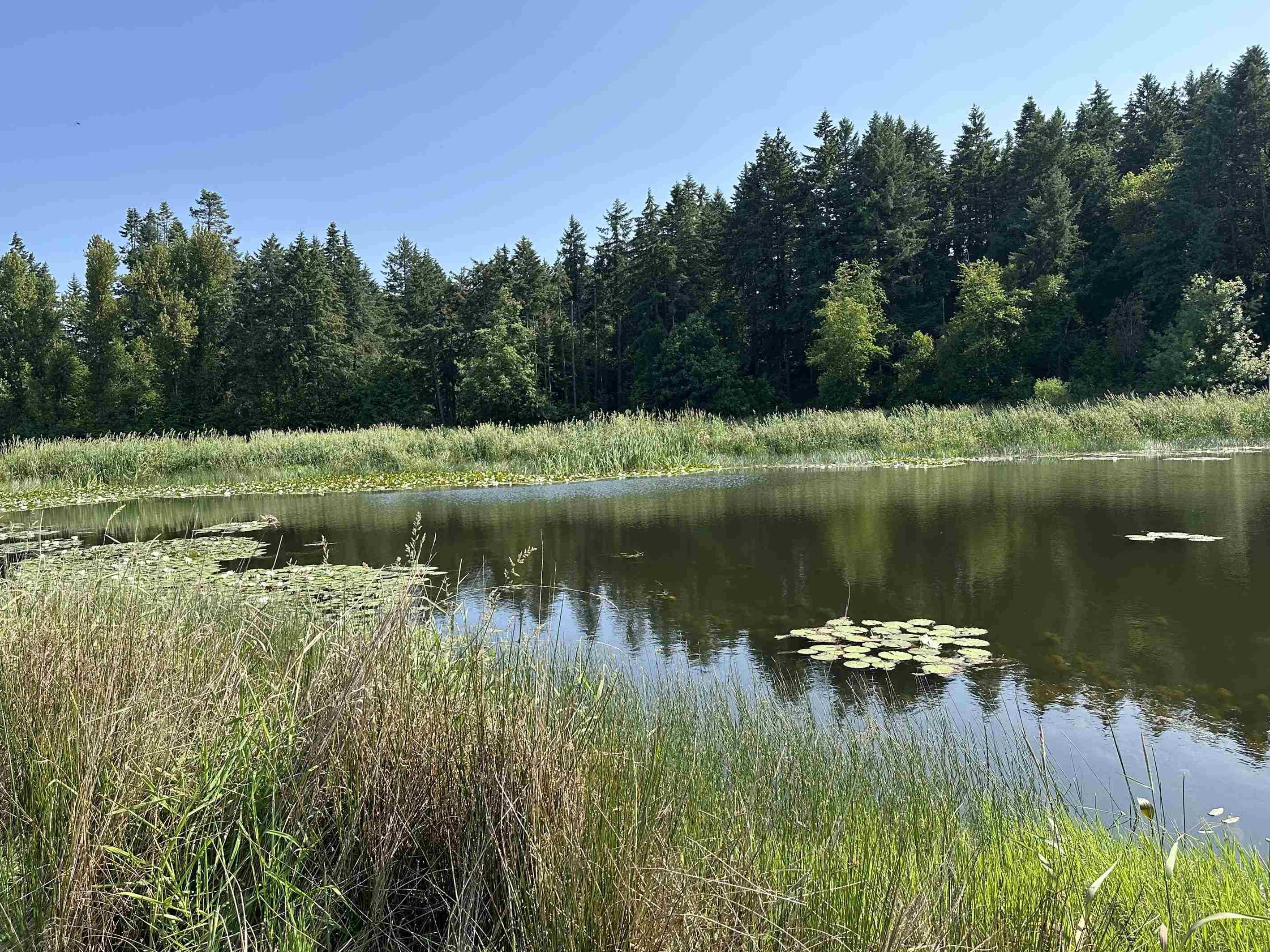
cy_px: 471
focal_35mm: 26
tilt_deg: -3.3
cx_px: 605
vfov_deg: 53.1
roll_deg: +2.2
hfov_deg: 67.3
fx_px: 954
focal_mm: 6.86
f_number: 1.78
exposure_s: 1/2353
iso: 80
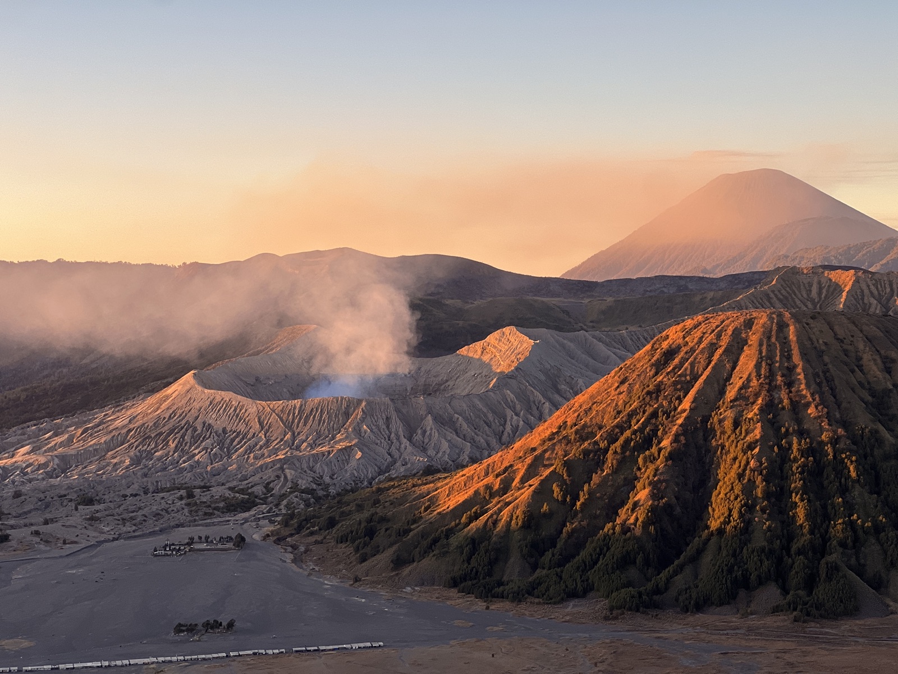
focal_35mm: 77
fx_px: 1998
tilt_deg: -0.9
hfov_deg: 25.3
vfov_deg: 19.1
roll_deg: +0.8
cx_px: 449
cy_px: 337
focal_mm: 9
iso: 40
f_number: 2.8
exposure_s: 1/121
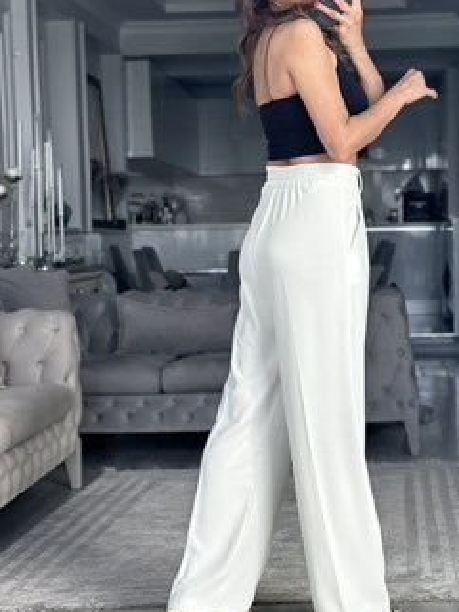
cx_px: 316
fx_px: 1344
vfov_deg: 25.6
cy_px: 264
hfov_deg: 19.3
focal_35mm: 76
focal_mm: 6.86
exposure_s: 1/166
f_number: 1.78
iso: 125
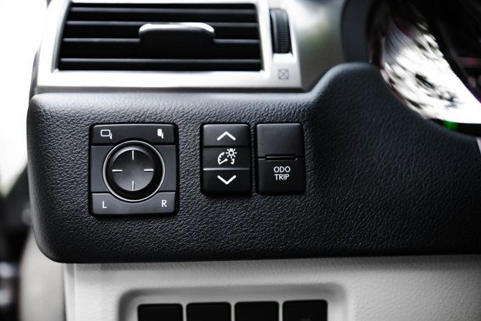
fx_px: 548
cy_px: 158
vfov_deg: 32.7
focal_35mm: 41
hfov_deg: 47.4
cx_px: 237
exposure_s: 1/200
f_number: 2.8
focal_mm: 40
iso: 800
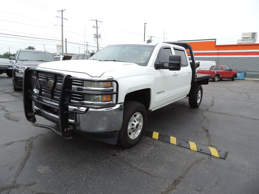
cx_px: 130
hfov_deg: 71.6
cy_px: 97
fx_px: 180
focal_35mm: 24
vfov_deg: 56.8
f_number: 3
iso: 80
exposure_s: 1/800
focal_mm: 4.3
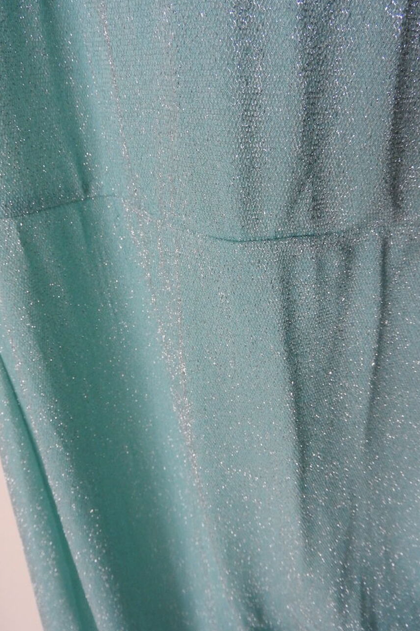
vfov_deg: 69.4
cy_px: 312
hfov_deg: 49.5
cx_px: 214
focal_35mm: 26
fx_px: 455
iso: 320
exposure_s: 1/30
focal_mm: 4.3
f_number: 3.3
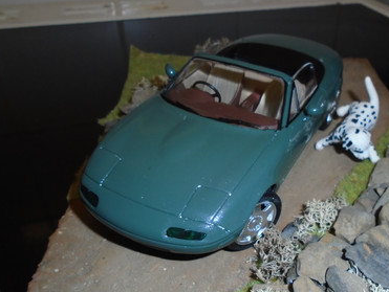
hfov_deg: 51.8
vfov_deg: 40.6
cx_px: 253
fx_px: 394
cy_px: 170
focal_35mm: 35
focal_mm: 4.6
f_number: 8
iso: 200
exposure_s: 1/30
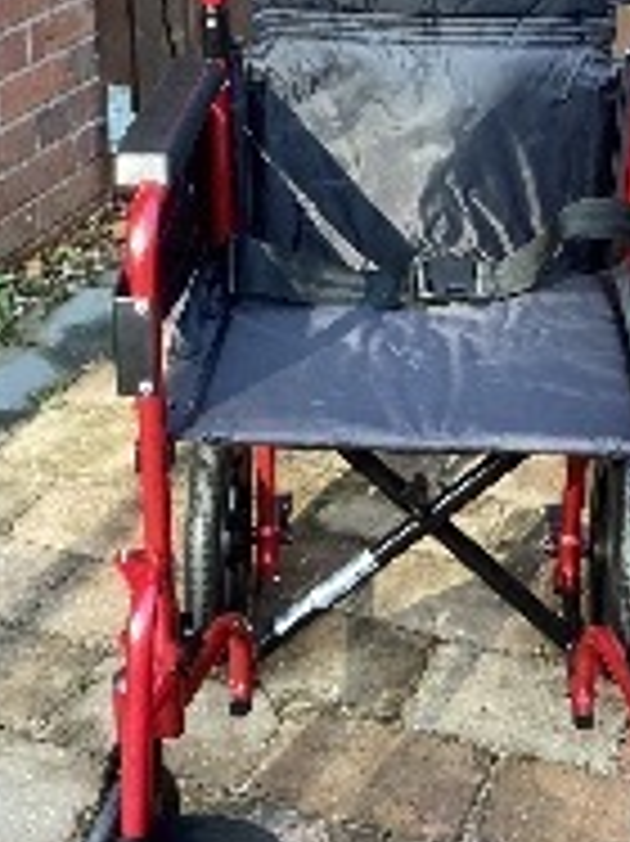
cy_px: 383
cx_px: 394
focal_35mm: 63
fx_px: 1531
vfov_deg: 30.7
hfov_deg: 23.2
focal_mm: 3.3
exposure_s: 1/120
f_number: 2.4
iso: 40
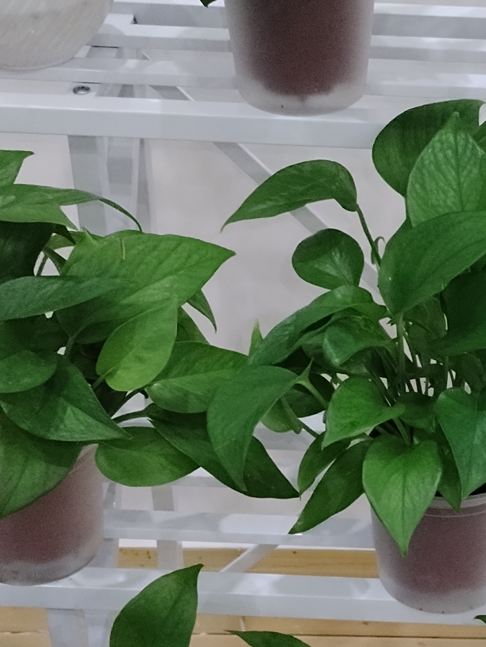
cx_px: 450
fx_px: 1591
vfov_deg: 23.0
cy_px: 400
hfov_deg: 17.1
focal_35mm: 85
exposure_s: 1/33.3
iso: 715
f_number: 1.8
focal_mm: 4.25
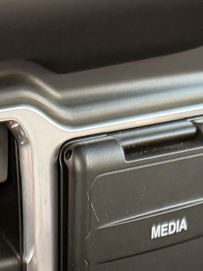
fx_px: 1204
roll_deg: -2.0
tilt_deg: -39.0
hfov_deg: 9.6
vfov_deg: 10.9
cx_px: 33
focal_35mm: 154
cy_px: 653
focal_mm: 6.76
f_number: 1.78
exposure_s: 1/60
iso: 200
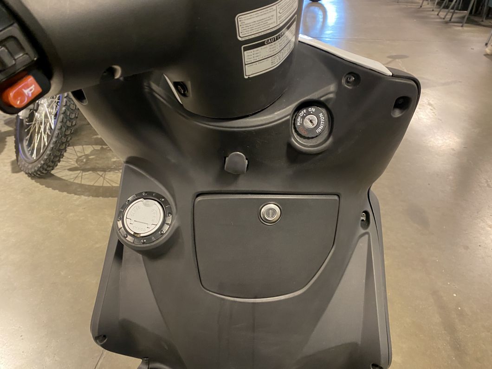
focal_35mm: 26
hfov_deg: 67.3
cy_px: 184
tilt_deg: -32.3
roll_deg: -0.6
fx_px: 370
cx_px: 246
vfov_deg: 53.1
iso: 400
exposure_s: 1/33
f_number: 1.8
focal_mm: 4.25
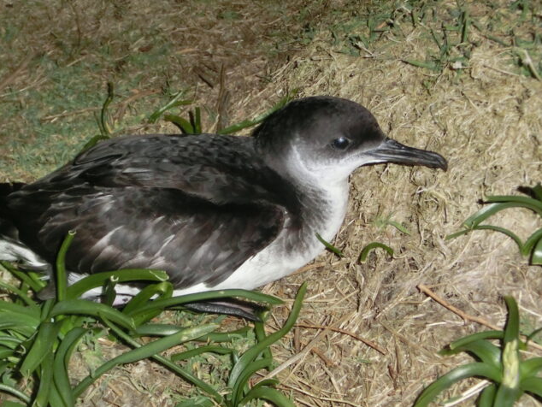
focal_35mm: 46
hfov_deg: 41.0
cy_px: 226
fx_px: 721
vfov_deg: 31.5
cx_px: 218
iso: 400
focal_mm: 6.67
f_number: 3.9
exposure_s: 1/15
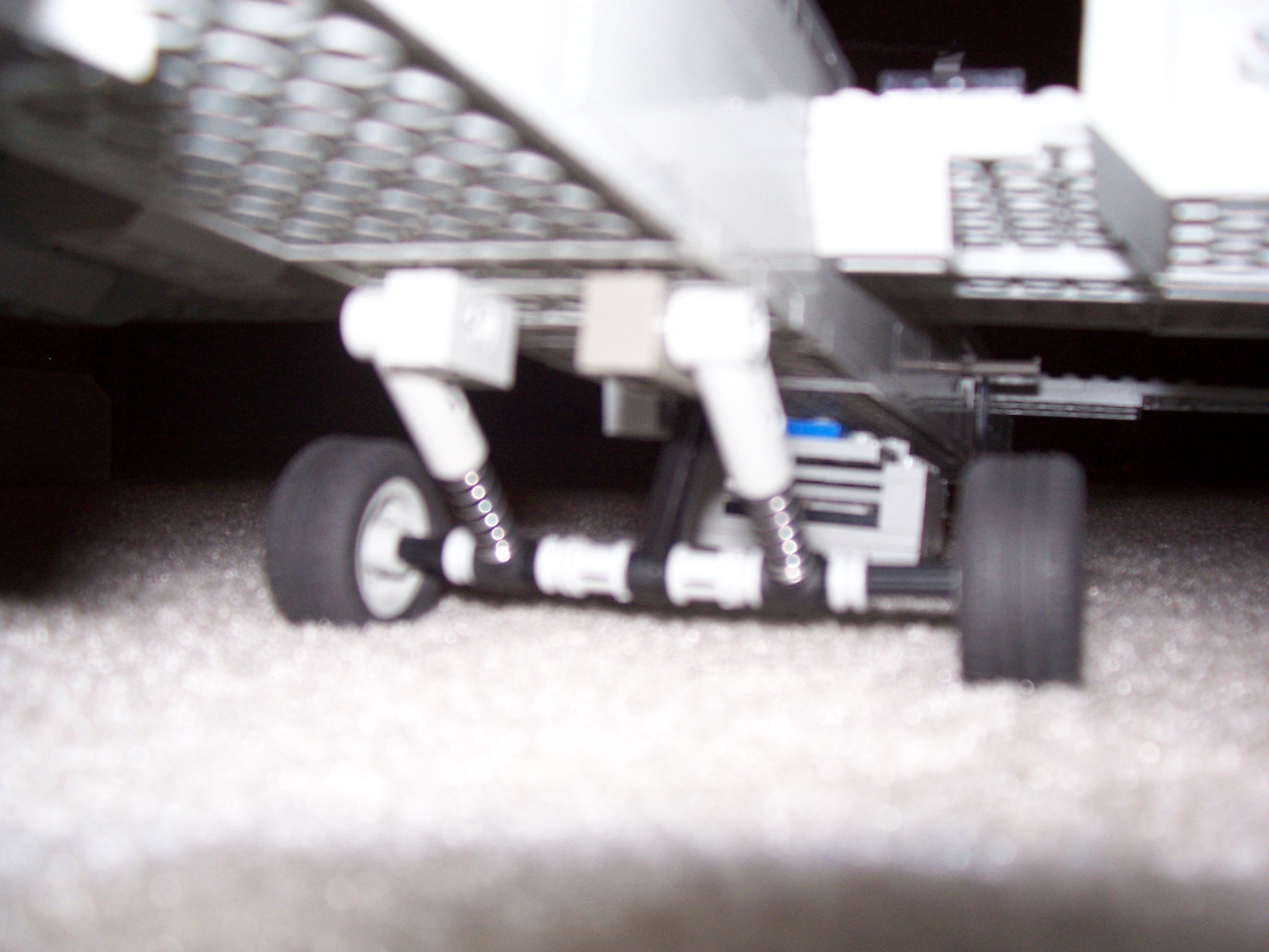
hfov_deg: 54.0
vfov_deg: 41.8
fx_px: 1246
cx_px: 634
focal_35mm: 34
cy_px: 476
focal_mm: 5.6
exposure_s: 1/60
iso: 125
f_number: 2.7
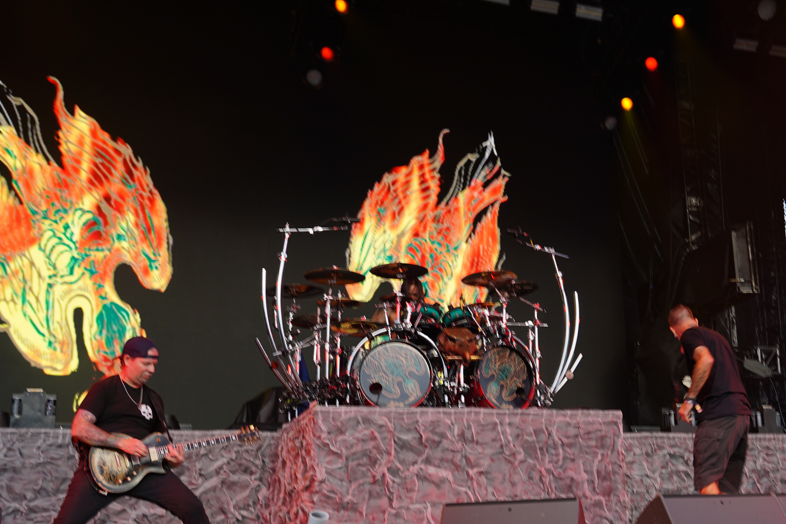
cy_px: 310
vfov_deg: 27.5
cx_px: 567
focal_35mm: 49
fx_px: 1070
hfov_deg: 39.5
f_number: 5
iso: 100
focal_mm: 30
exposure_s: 1/50
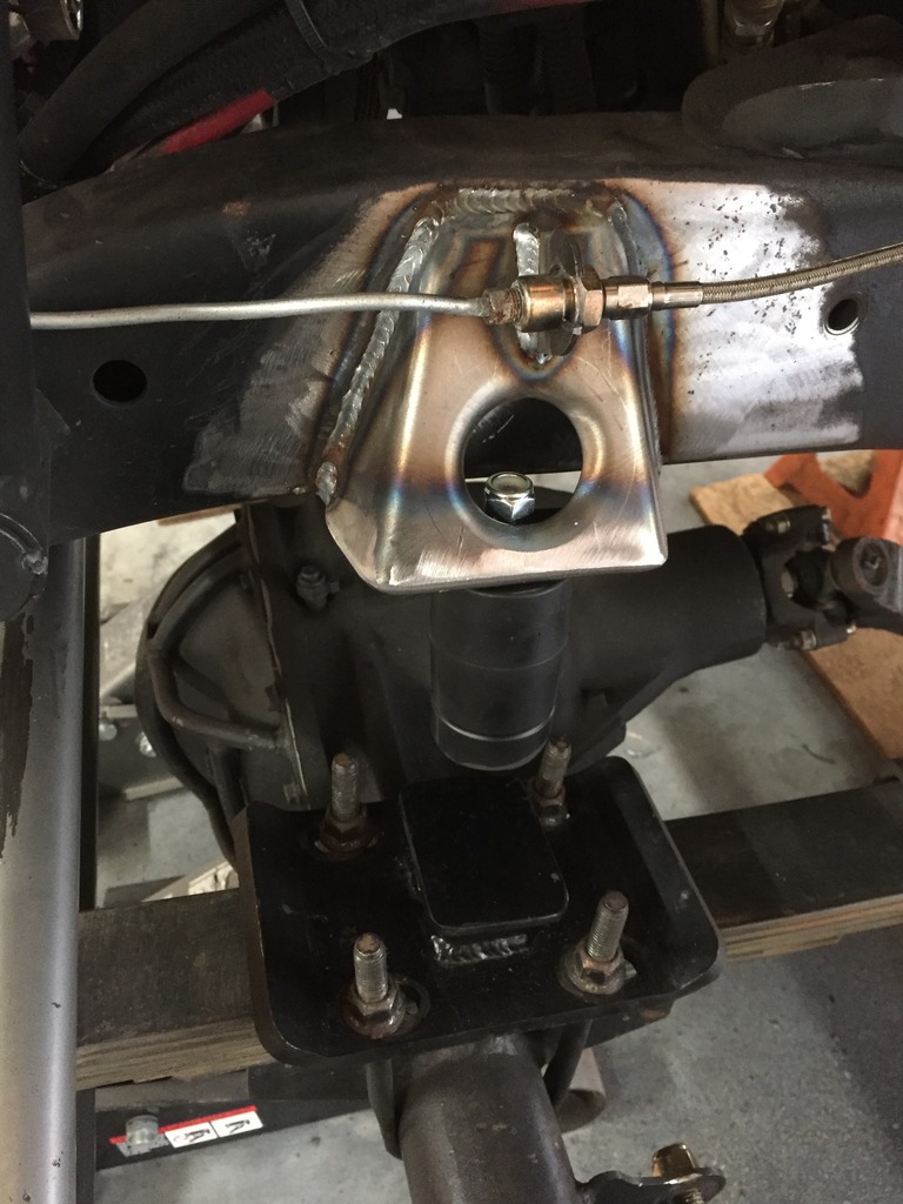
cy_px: 602
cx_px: 452
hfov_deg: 48.2
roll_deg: +7.6
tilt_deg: -42.8
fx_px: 1009
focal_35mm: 29
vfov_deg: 61.7
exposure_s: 1/15
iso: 250
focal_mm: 4.15
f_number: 2.2
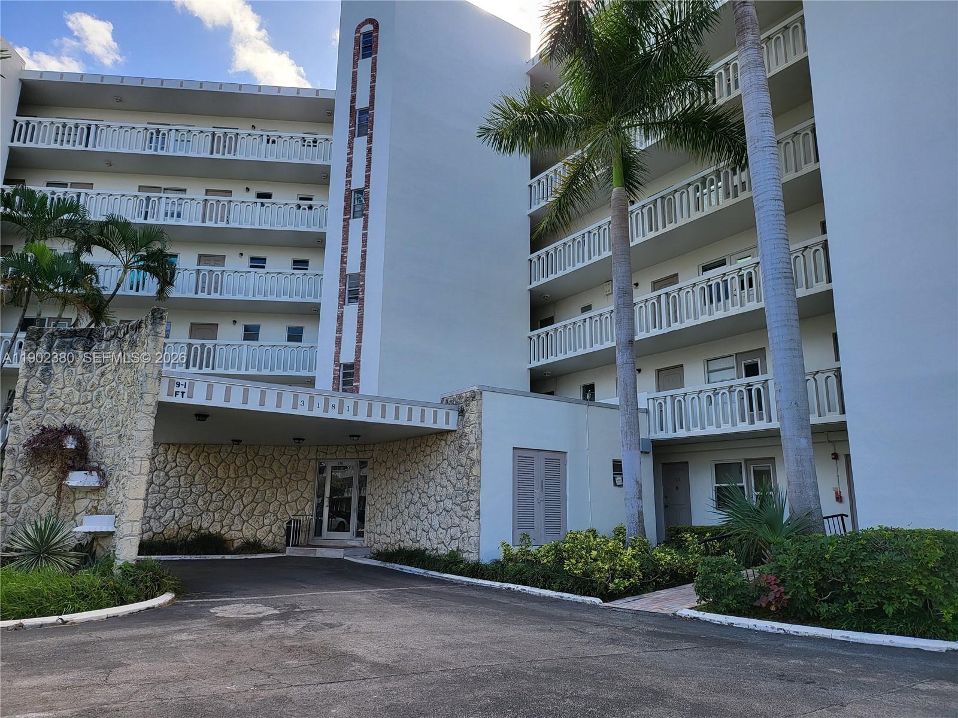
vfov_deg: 56.8
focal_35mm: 24
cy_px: 359
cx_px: 479
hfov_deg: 71.6
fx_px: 664
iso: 40
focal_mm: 5
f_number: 1.8
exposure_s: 1/769
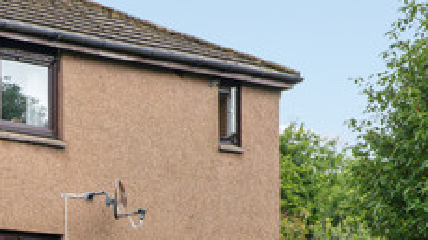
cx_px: -210
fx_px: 1588
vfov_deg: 8.5
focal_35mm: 140
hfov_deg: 14.4
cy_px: 310
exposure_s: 1/100
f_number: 8
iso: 500
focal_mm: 30
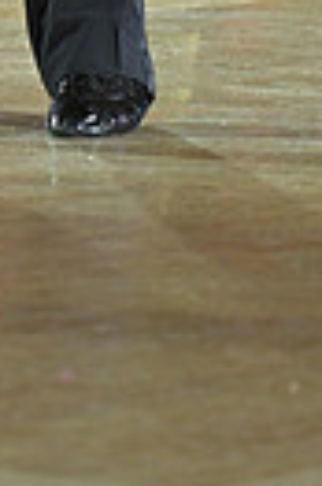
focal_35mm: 888
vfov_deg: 2.3
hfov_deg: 1.5
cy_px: -519
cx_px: -139
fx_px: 11945
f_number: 4
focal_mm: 200
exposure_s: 1/250
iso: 2000
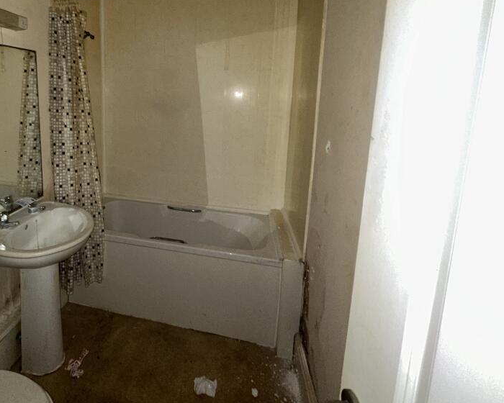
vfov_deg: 66.2
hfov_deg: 77.3
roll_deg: -0.7
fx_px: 298
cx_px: 160
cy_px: 133
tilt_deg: -8.1
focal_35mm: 20
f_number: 2.2
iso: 160
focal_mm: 2.22
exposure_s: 1/28
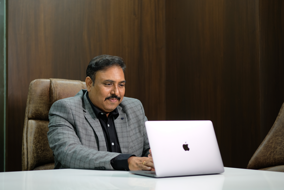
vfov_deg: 18.2
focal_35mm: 75
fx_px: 592
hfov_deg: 27.0
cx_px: 142
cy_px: 95
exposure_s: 1/125
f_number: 2
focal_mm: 50
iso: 400
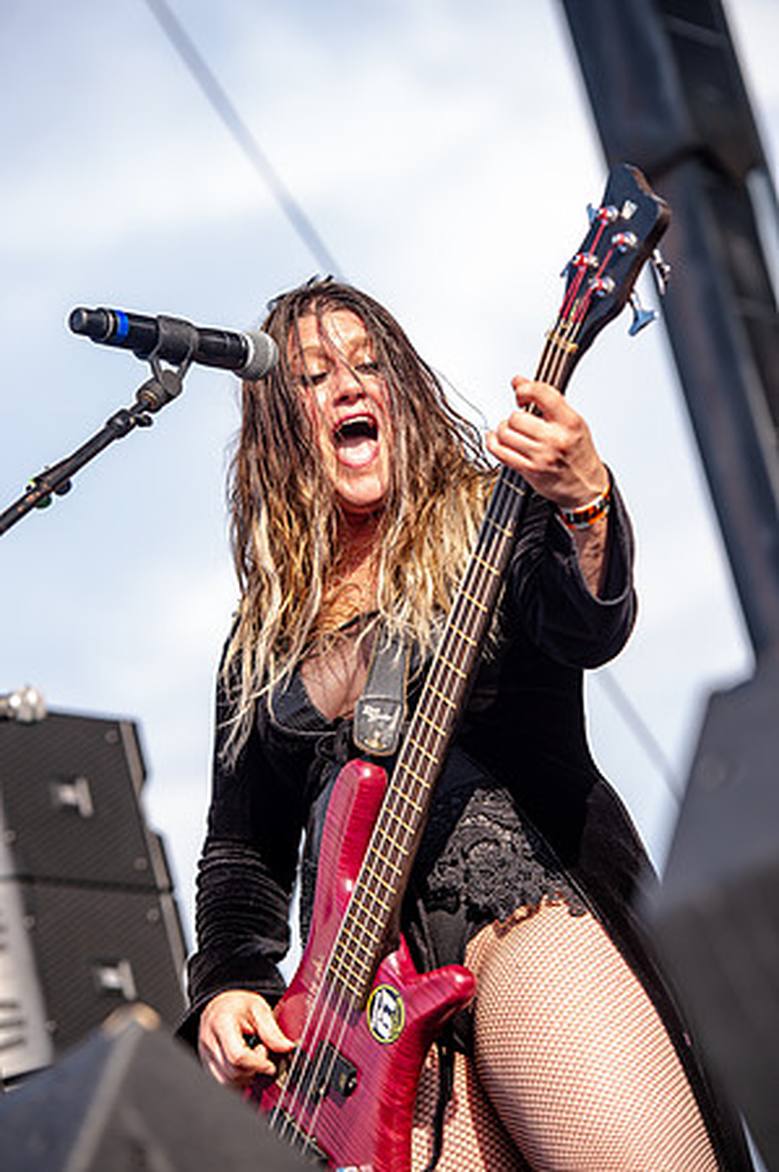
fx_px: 4392
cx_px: 390
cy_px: 586
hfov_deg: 10.1
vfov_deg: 15.2
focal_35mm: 135
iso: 125
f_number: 4
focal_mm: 135
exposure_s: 1/640
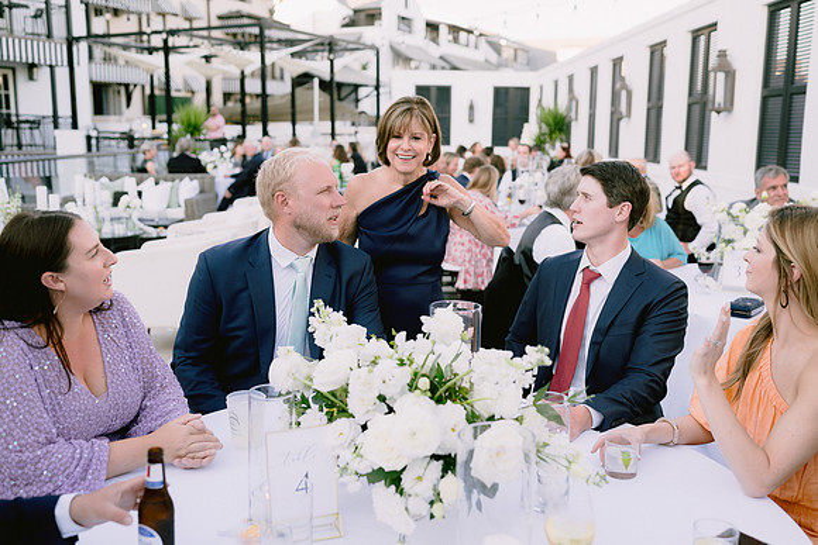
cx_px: 409
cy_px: 272
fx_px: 795
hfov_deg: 54.4
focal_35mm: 35
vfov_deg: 37.9
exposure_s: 1/400
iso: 200
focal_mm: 35
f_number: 2.8
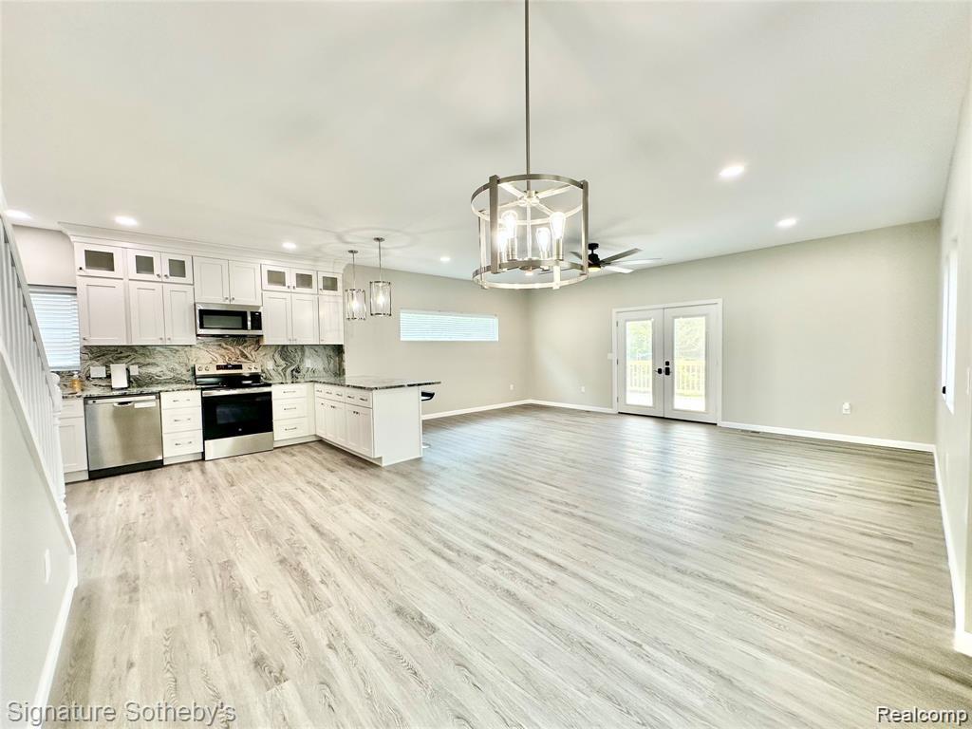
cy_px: 364
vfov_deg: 85.7
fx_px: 393
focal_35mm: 14
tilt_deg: -1.6
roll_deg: +1.1
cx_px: 486
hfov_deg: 102.1
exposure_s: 1/120
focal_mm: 2.22
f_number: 2.2
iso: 80
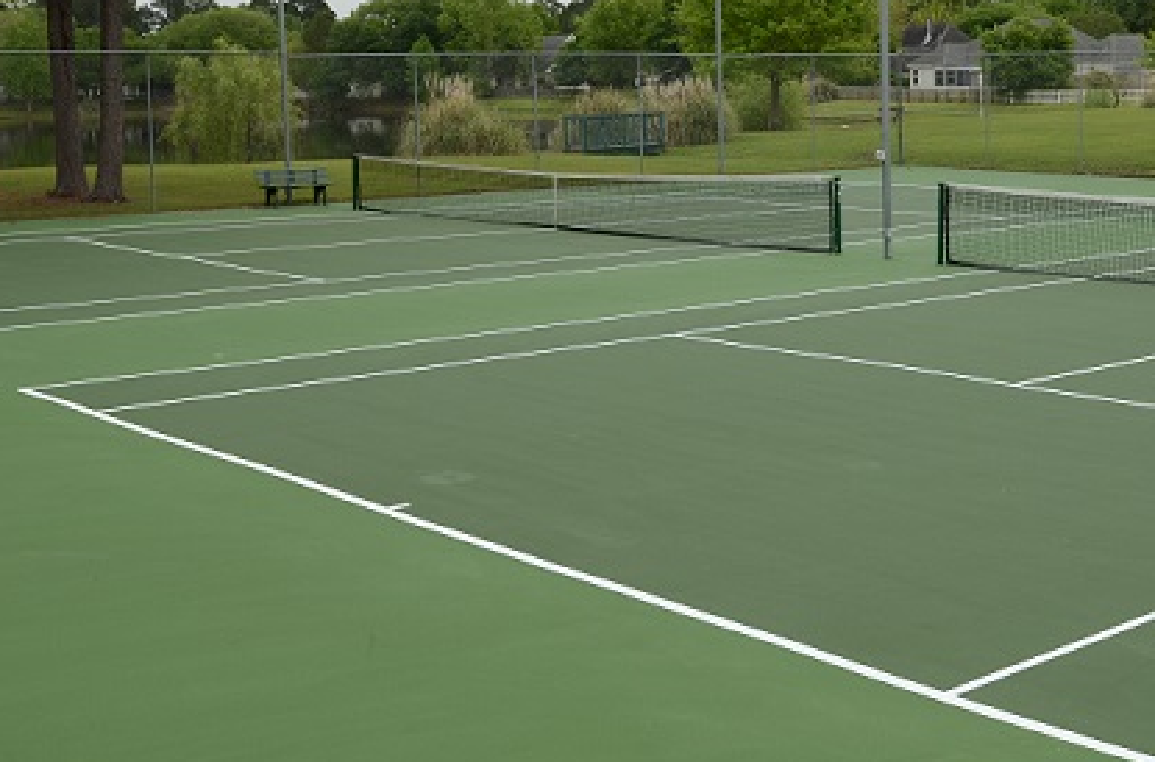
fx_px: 1663
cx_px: 810
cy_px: 264
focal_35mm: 52
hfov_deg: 37.7
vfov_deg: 25.7
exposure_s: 1/160
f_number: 6.3
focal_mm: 24
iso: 200
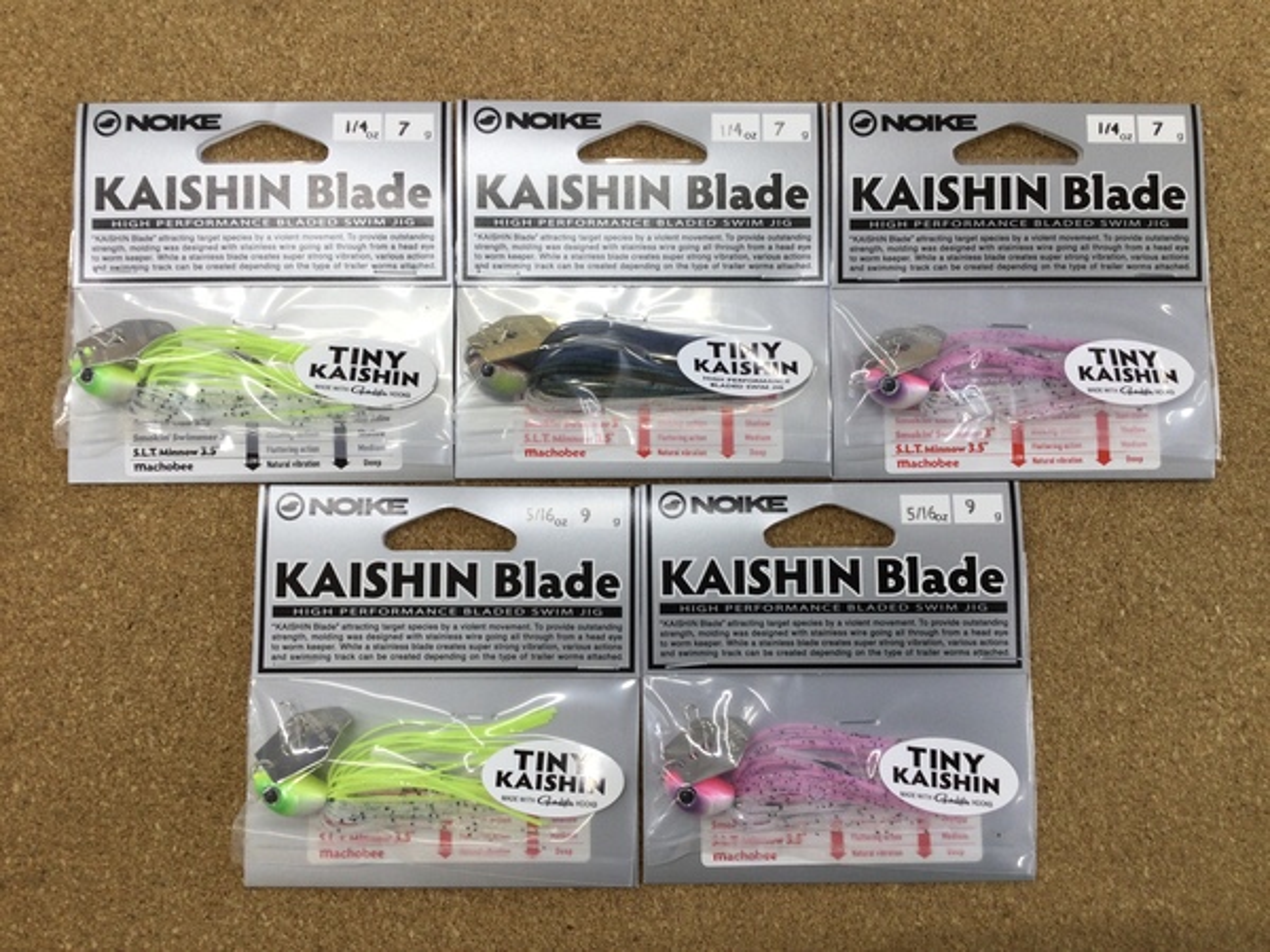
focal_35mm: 31
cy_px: 476
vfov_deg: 45.4
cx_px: 635
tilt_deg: -85.5
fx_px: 1137
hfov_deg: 58.4
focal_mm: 3.3
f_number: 2.4
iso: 32
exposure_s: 1/60
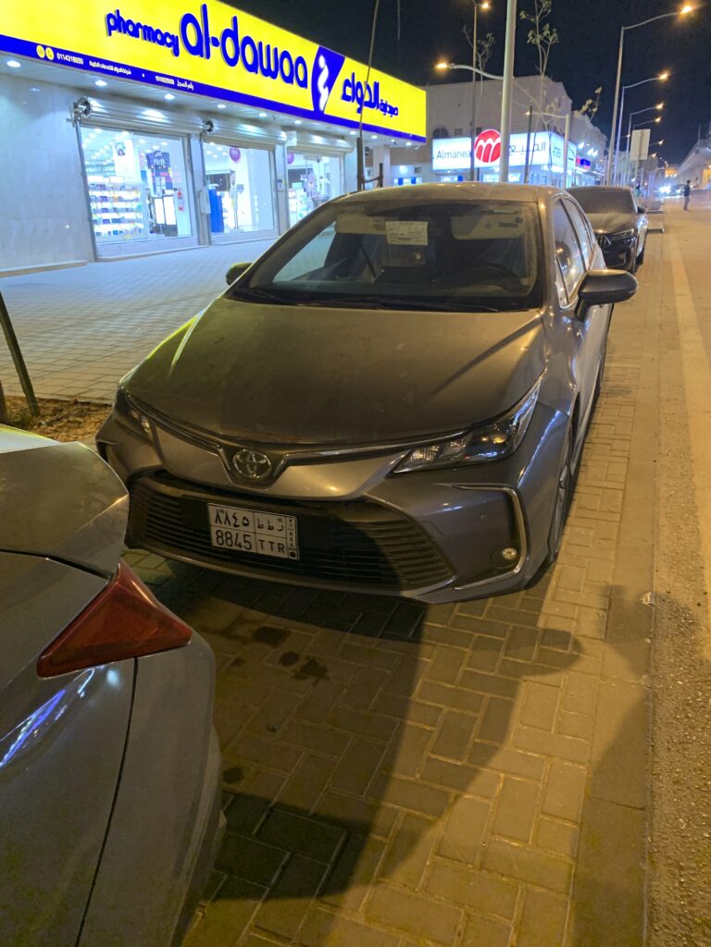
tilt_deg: -19.8
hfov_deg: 53.1
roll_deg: +2.7
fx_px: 712
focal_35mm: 26
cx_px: 356
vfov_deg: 67.3
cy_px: 474
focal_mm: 4.25
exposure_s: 1/30
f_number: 1.8
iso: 500
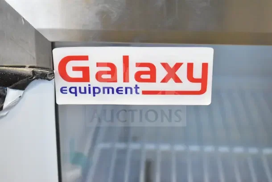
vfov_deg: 18.9
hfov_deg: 28.1
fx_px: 544
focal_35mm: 72
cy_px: 91
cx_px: 136
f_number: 5.3
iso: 14400
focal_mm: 48
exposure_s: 1/80
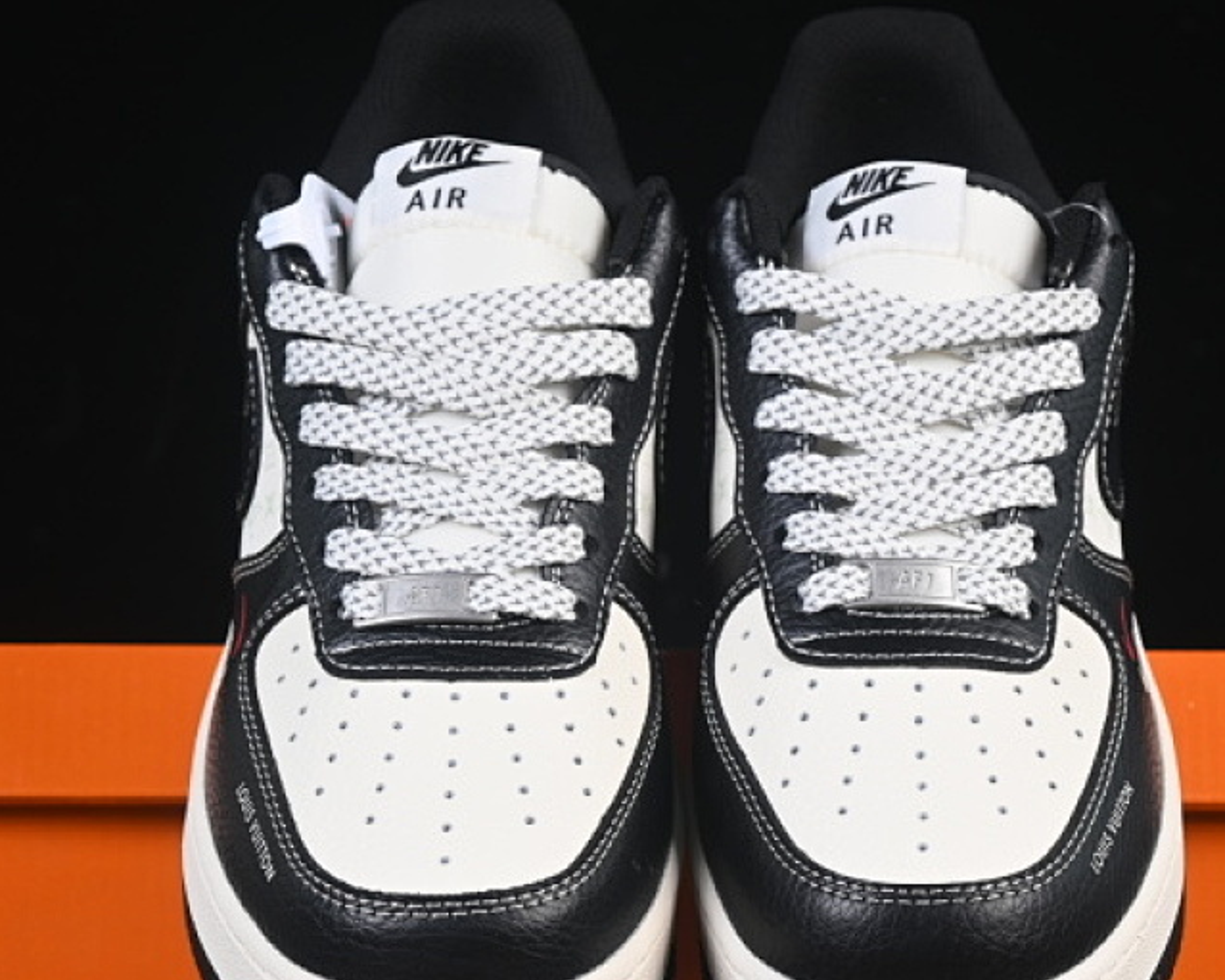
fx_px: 4314
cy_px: 688
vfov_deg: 12.9
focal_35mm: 119
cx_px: 656
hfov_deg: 16.2
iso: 160
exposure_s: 1/60
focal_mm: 50
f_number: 7.1
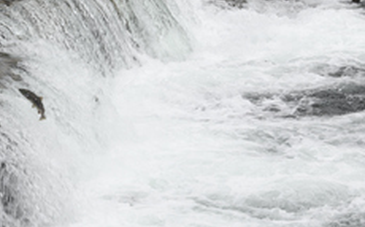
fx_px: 1728
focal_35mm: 174
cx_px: 162
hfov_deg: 12.1
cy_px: -21
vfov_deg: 7.5
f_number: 11
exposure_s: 1/160
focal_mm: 70
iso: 64
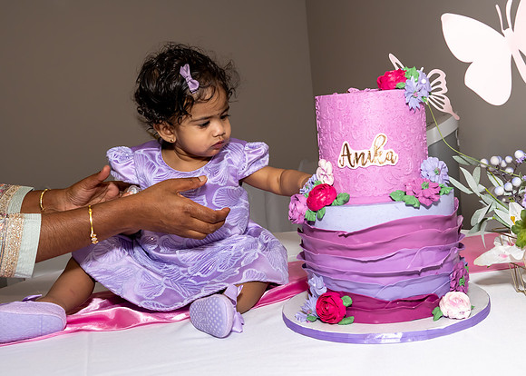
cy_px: 194
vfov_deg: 32.7
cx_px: 318
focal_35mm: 43
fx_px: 641
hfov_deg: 44.4
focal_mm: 24
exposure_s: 1/250
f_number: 7.1
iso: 640
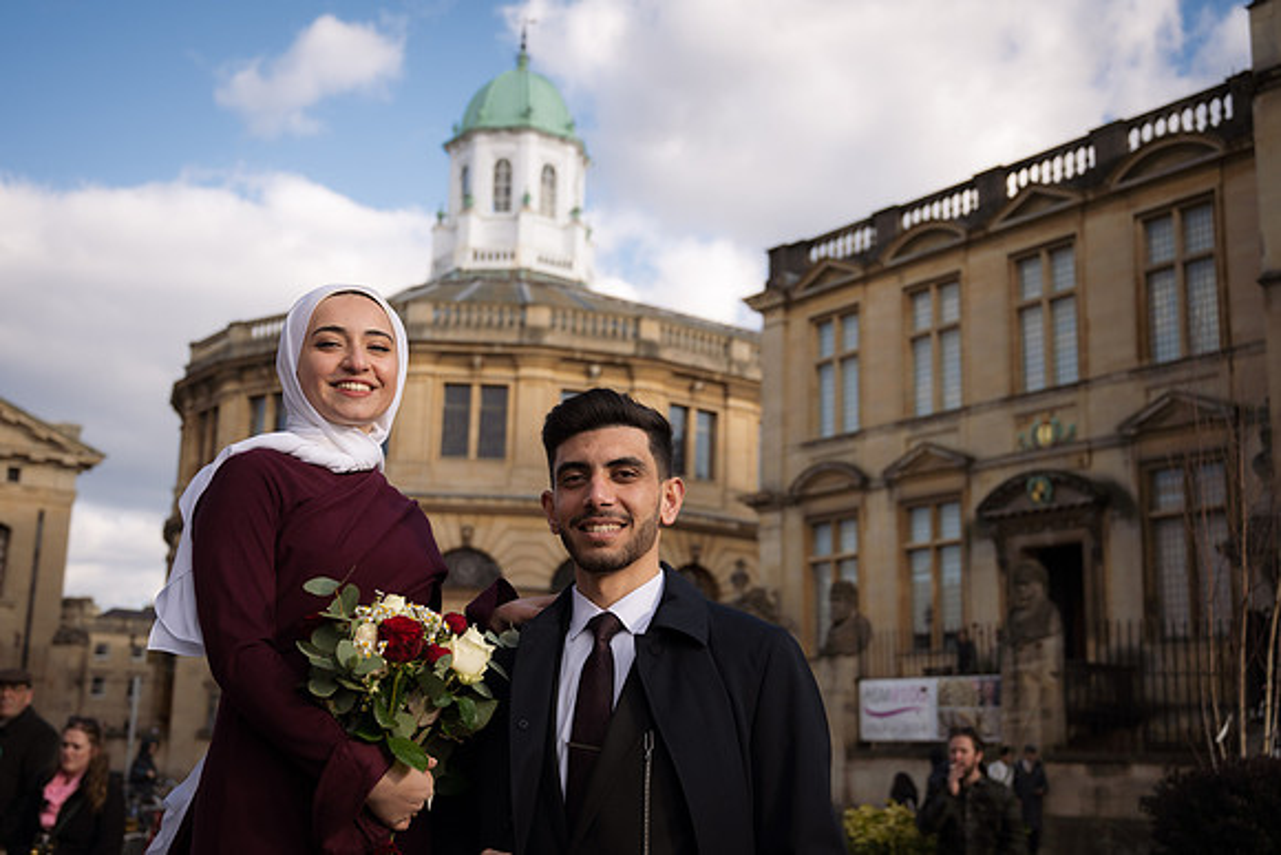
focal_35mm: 42
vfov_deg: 31.9
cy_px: 428
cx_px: 640
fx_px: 1495
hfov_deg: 46.4
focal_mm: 42
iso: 100
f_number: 4
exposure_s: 1/800
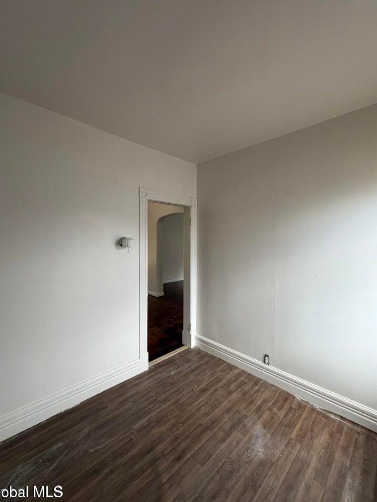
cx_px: 185
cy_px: 247
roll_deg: +0.4
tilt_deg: -2.2
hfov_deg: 81.7
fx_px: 218
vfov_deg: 98.2
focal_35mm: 15
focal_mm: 2.22
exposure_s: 1/120
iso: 250
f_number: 2.2
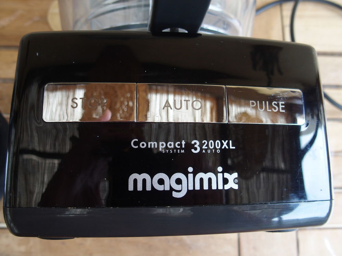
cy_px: 128
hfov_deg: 56.8
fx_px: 316
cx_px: 171
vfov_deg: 44.2
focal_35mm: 32
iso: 200
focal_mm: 6.7
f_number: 2.8
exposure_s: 1/40
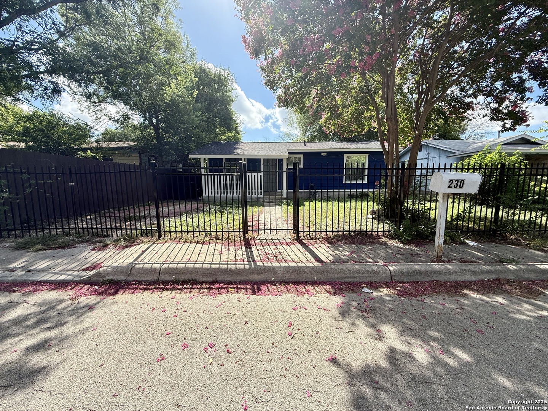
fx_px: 222
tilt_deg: -6.2
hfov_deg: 102.1
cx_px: 274
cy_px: 206
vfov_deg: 85.7
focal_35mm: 14
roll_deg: +0.3
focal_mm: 2.22
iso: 64
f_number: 2.2
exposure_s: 1/1050
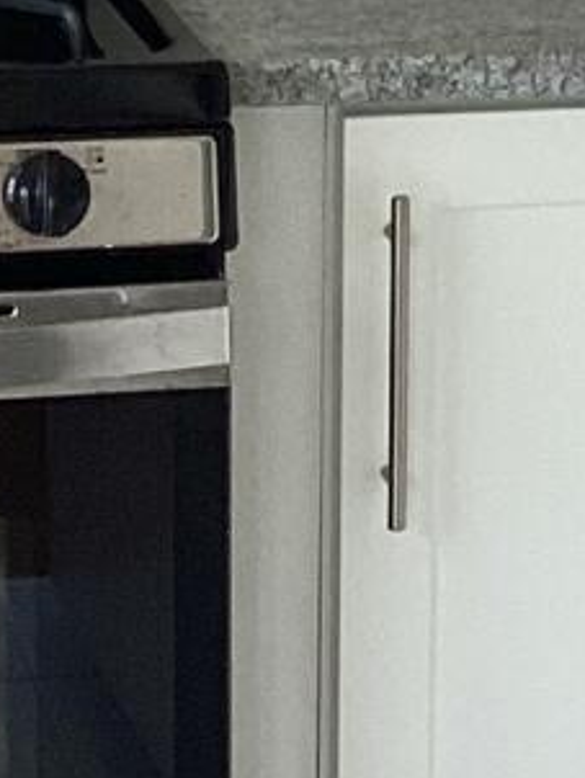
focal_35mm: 205
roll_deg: -0.7
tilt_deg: -15.6
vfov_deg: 9.6
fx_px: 4613
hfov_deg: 7.2
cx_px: 544
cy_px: 142
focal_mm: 3.3
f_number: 2.4
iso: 80
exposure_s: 1/60
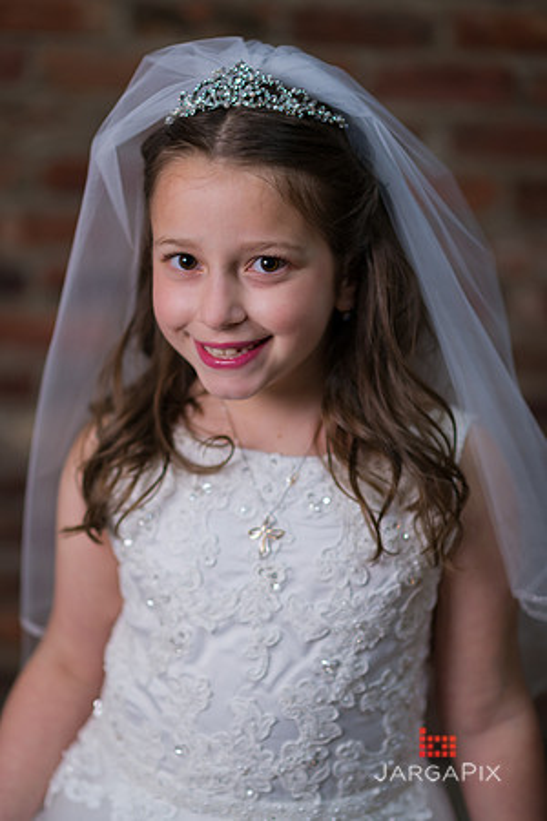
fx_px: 1937
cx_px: 274
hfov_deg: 16.1
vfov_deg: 23.9
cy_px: 410
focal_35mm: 85
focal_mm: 85
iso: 250
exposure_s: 1/125
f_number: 2
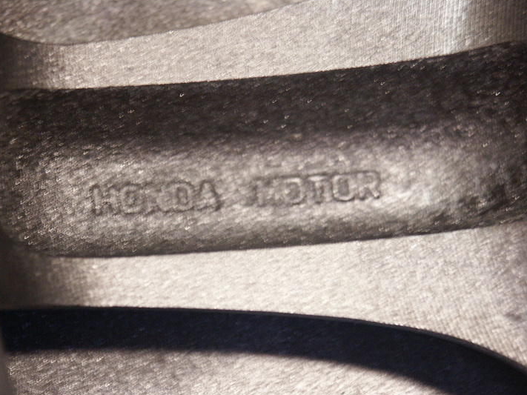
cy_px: 217
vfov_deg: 6.6
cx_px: 243
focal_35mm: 225
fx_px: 3425
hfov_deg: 8.8
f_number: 3.5
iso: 160
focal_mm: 50.69
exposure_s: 1/10
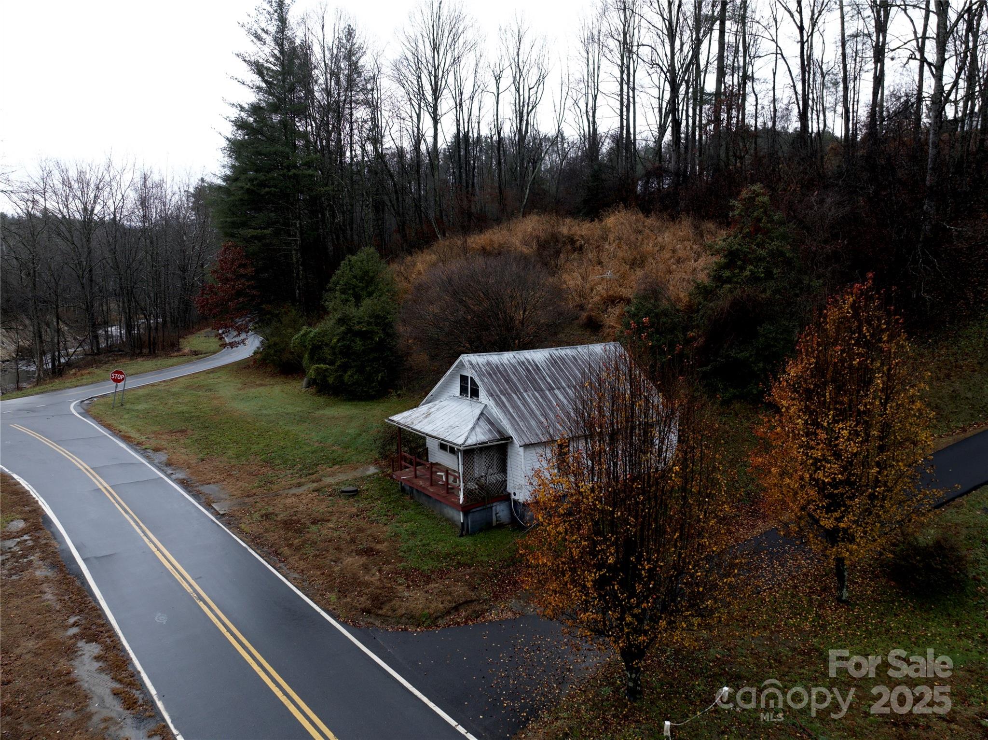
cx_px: 494
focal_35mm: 24
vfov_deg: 56.8
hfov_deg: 71.6
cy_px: 370
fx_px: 685
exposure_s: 1/800
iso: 370
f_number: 2.8
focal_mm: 12.29
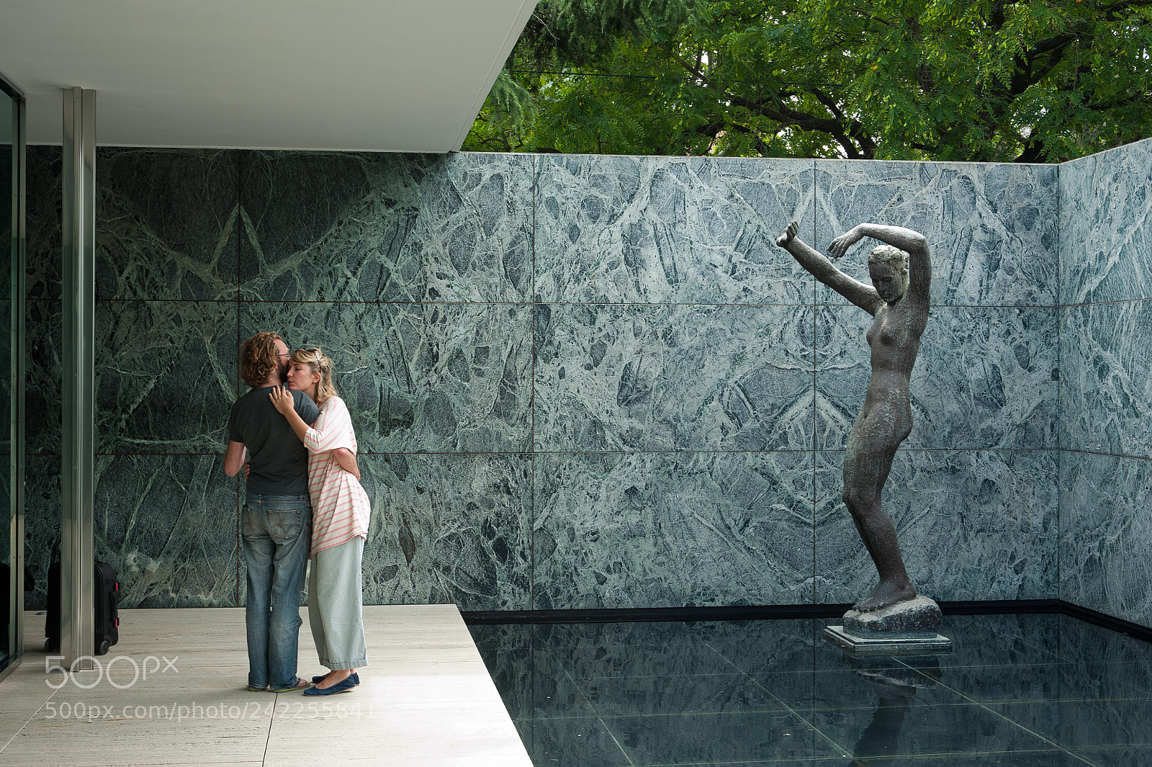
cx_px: 576
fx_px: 1535
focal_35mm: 48
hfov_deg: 41.1
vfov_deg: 28.0
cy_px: 384
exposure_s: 1/40
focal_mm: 48
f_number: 10
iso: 200
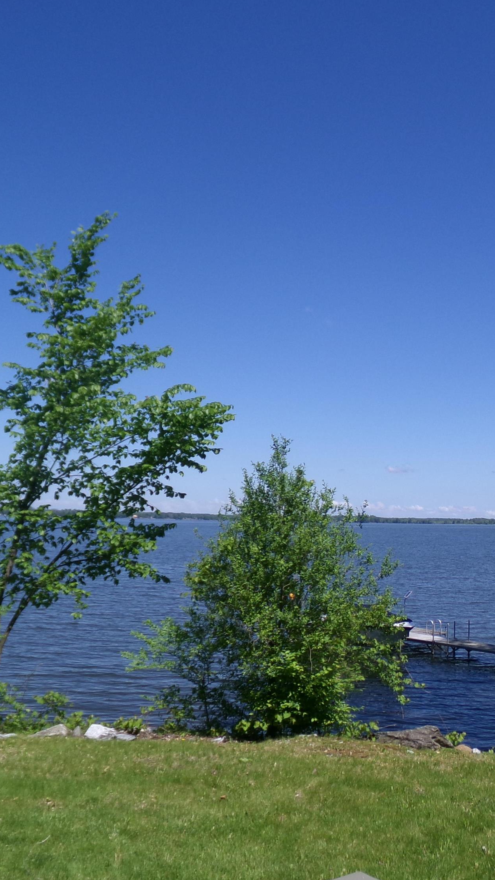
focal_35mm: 36
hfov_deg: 32.6
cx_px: 324
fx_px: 840
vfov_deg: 55.3
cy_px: 436
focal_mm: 4.3
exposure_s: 1/850
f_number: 3.7
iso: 100
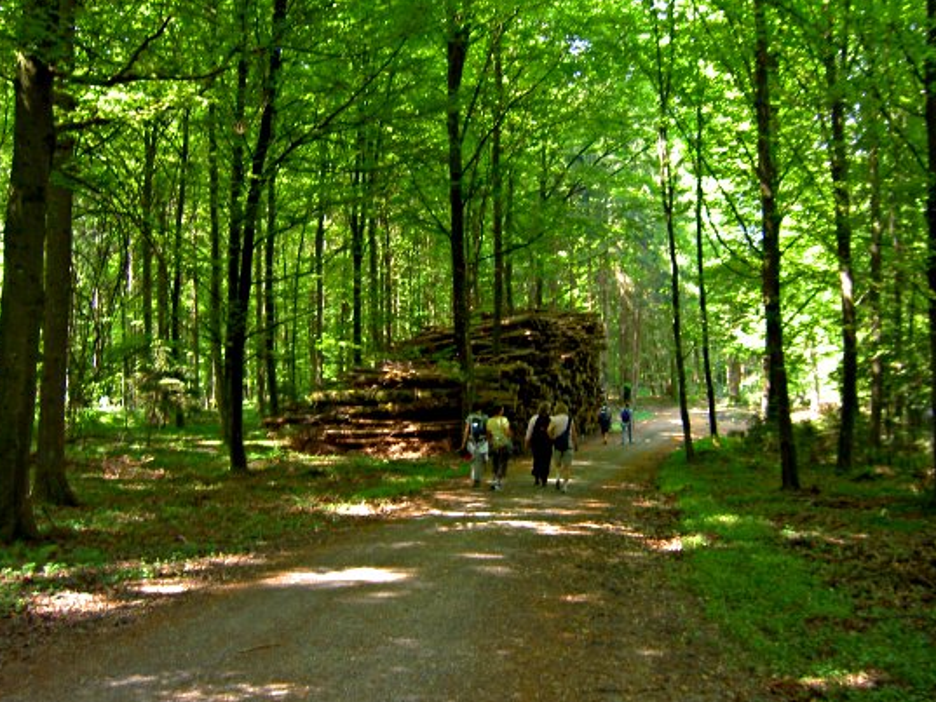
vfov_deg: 37.7
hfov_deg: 48.9
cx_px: 497
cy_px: 341
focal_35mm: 38
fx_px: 1028
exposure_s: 1/60
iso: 100
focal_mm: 5.6
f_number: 2.8
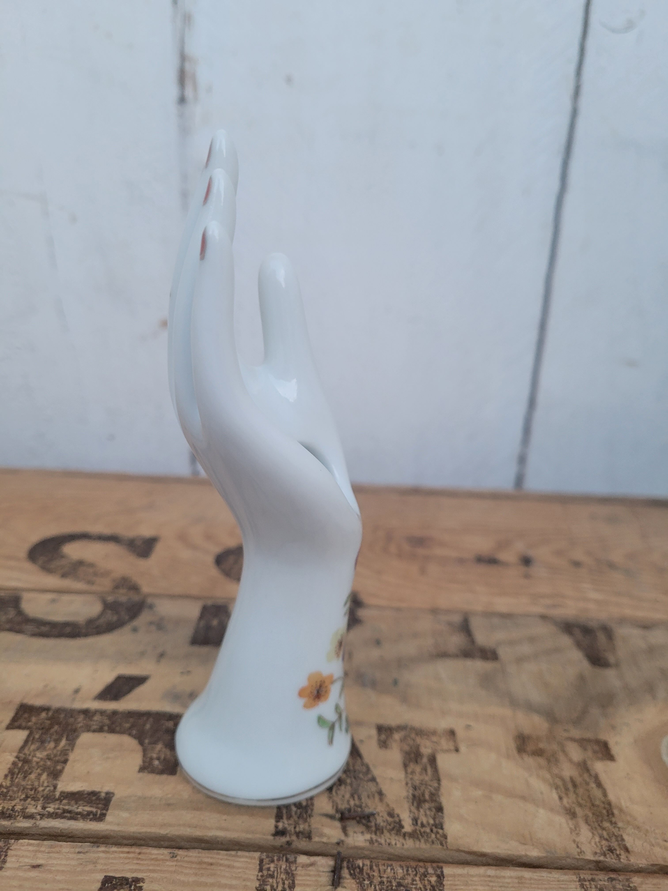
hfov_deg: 53.1
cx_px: 334
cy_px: 446
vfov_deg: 67.3
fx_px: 669
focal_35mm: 26
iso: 200
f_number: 1.8
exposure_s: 1/100
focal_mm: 5.4
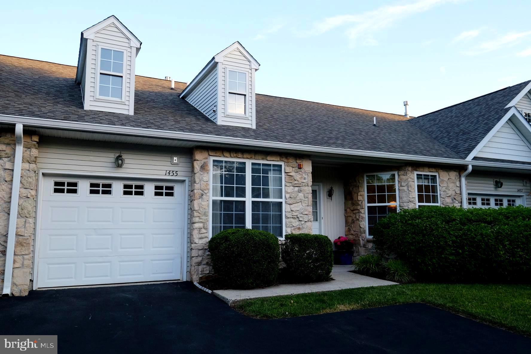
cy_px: 177
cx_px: 266
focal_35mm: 29
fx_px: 428
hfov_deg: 63.7
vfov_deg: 45.0
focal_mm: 19.1
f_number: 5.6
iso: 800
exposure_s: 1/420
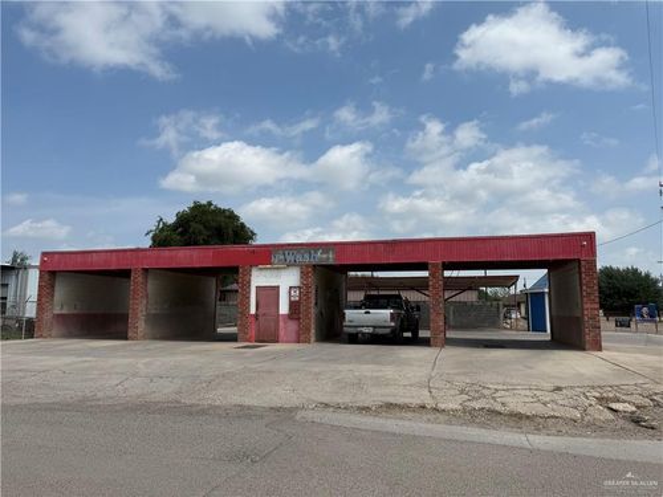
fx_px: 460
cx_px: 332
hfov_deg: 71.6
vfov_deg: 56.8
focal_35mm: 24
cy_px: 248
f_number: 1.78
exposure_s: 1/7353
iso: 80
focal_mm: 6.76
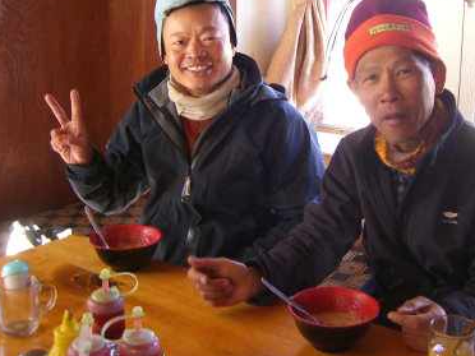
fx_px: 672
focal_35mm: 49
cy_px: 148
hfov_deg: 38.7
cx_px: 294
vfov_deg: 29.6
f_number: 2.7
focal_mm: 6.2
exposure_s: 1/30
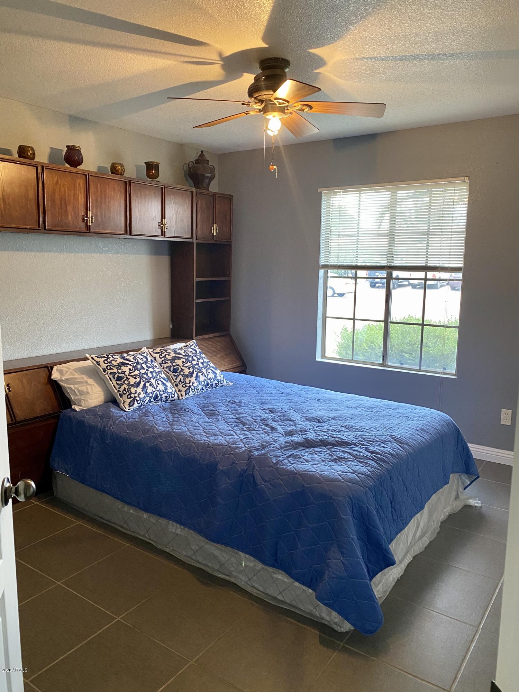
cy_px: 346
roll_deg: -0.8
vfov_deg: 67.3
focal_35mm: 26
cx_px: 260
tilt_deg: -7.5
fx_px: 520
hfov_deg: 53.1
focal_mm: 4.25
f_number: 1.8
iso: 250
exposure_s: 1/60
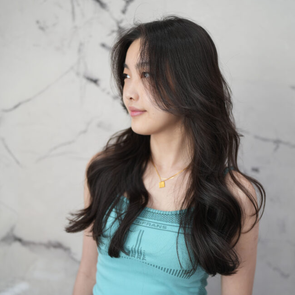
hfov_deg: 36.0
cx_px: 163
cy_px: 153
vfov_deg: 36.1
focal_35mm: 47
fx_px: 453
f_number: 1.4
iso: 160
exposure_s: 1/250
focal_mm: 35
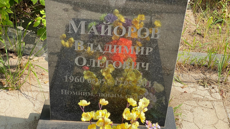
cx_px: 115
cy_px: 55
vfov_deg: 21.1
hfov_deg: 36.6
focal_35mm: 57
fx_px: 348
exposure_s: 1/551
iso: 20
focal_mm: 6
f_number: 2
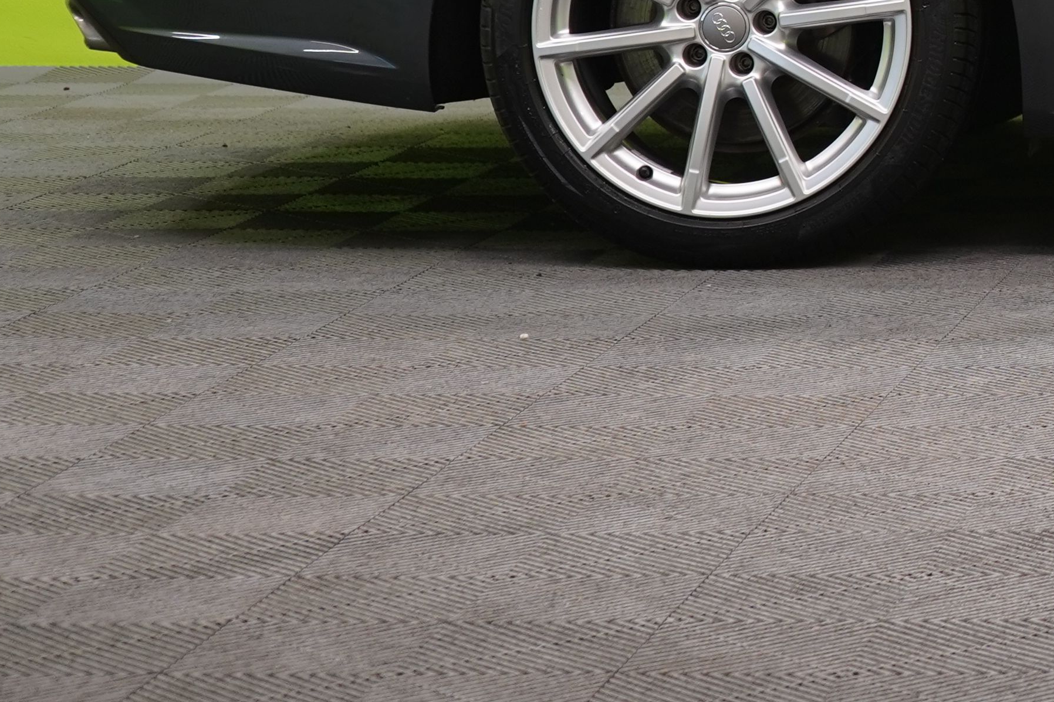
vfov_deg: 8.6
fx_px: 4596
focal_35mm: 157
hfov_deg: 12.3
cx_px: 1714
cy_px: -293
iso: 400
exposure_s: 1/25
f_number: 5
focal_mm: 47
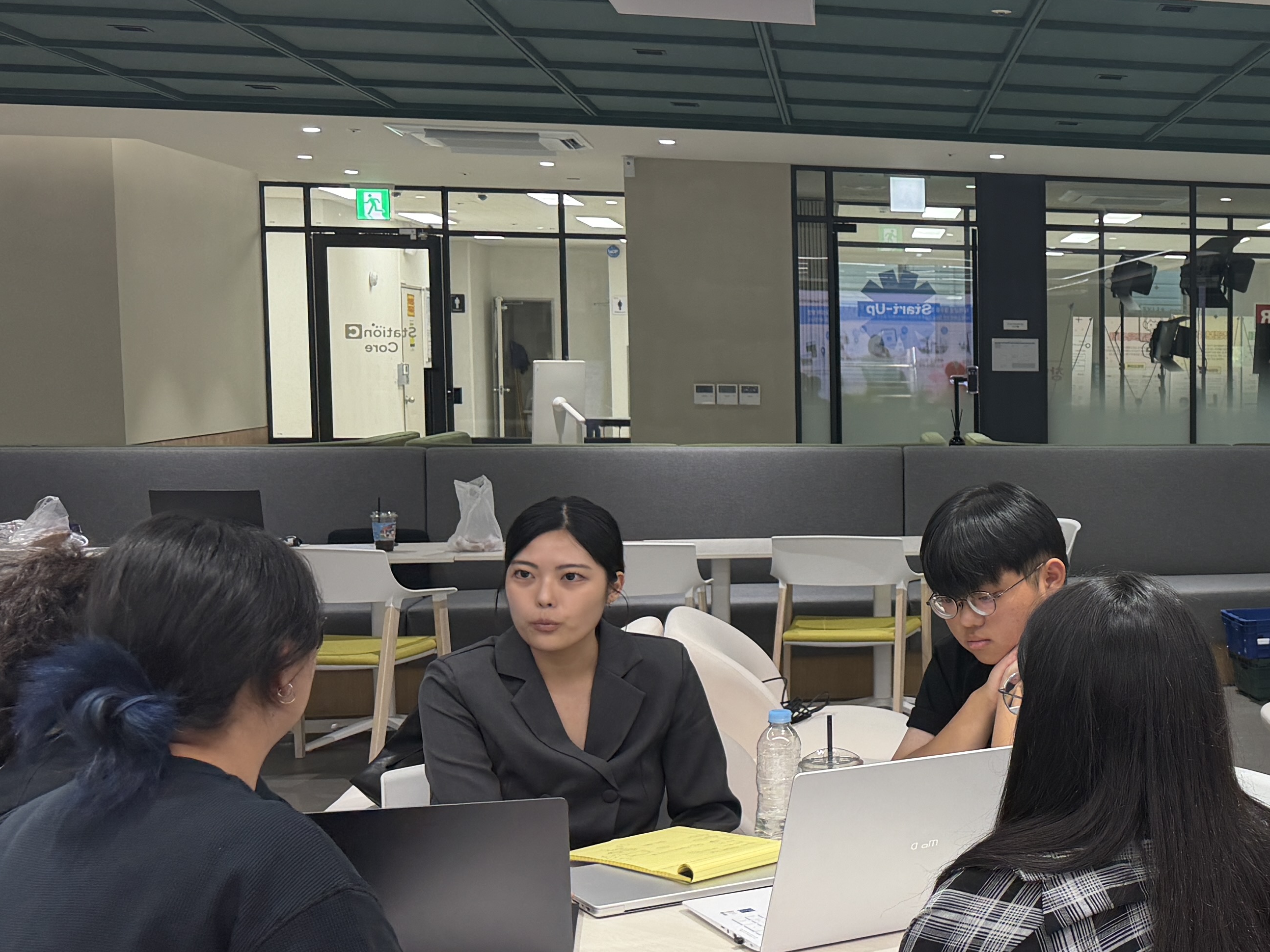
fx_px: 1944
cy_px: 506
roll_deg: -0.5
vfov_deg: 27.5
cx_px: 1362
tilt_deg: -4.3
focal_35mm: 53
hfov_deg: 32.3
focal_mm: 6.76
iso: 100
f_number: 1.78
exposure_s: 1/120
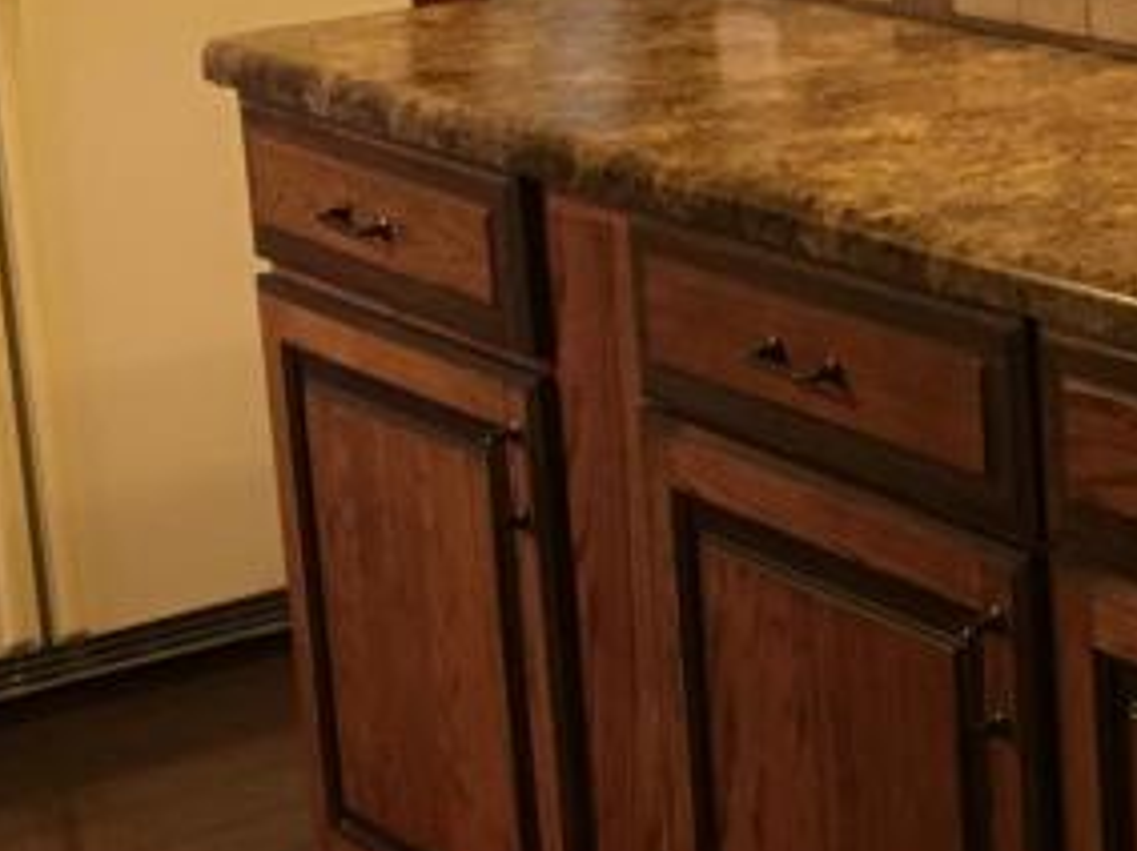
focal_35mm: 105
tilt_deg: -12.6
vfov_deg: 14.0
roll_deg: +1.5
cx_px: 1434
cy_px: 145
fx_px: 3447
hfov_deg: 17.7
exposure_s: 1/30
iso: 125
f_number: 2.2
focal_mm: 4.15
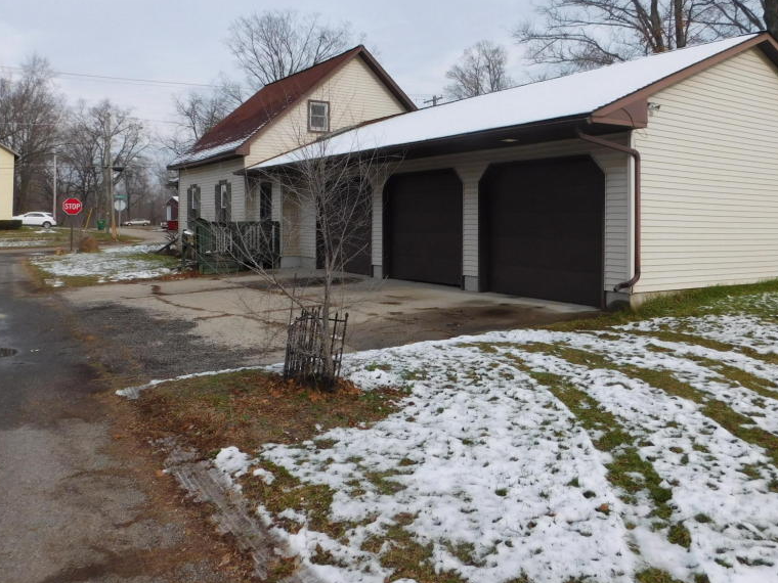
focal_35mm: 31
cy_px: 217
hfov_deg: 58.2
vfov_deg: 45.0
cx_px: 431
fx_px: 697
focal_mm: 4
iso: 125
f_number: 3
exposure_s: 1/1500
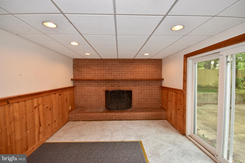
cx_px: 122
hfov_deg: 100.4
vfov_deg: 77.3
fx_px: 102
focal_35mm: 15
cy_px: 82
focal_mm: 10
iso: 400
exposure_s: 1/60
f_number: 5.6
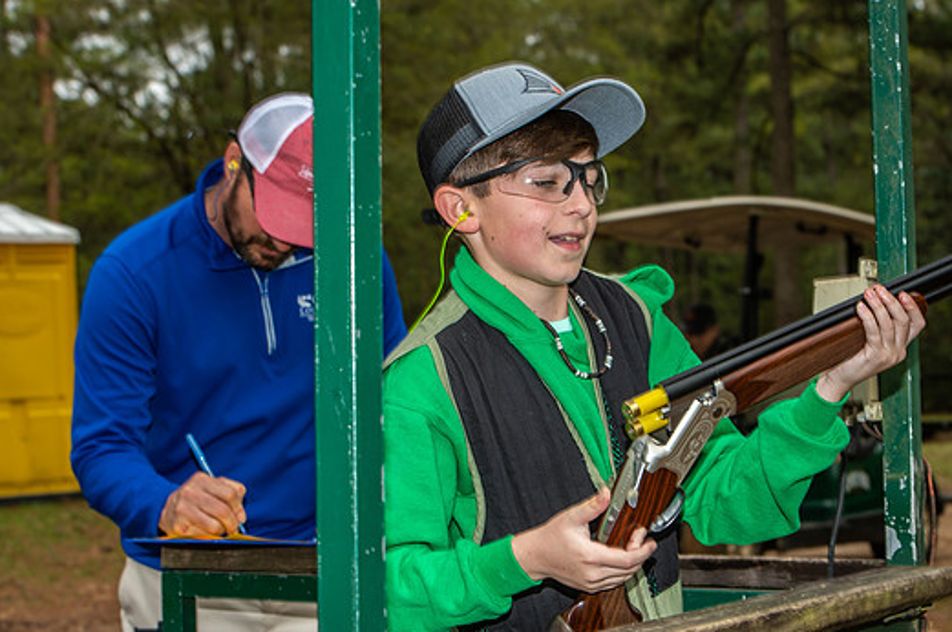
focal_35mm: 78
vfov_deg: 17.4
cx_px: 508
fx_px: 2060
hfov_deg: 26.0
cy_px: 318
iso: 125
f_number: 8
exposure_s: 1/125
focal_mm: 70
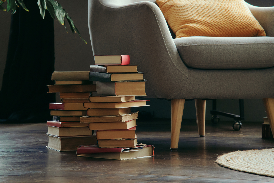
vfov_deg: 12.6
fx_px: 830
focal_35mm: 109
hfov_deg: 18.8
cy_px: 92
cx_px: 137
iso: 2000
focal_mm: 39.61
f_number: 4.5
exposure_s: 1/60
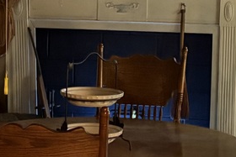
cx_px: 113
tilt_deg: -2.4
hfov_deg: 14.7
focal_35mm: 139
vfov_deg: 9.8
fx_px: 912
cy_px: 10
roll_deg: -1.4
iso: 1000
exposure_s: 1/30
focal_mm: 5.96
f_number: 1.6
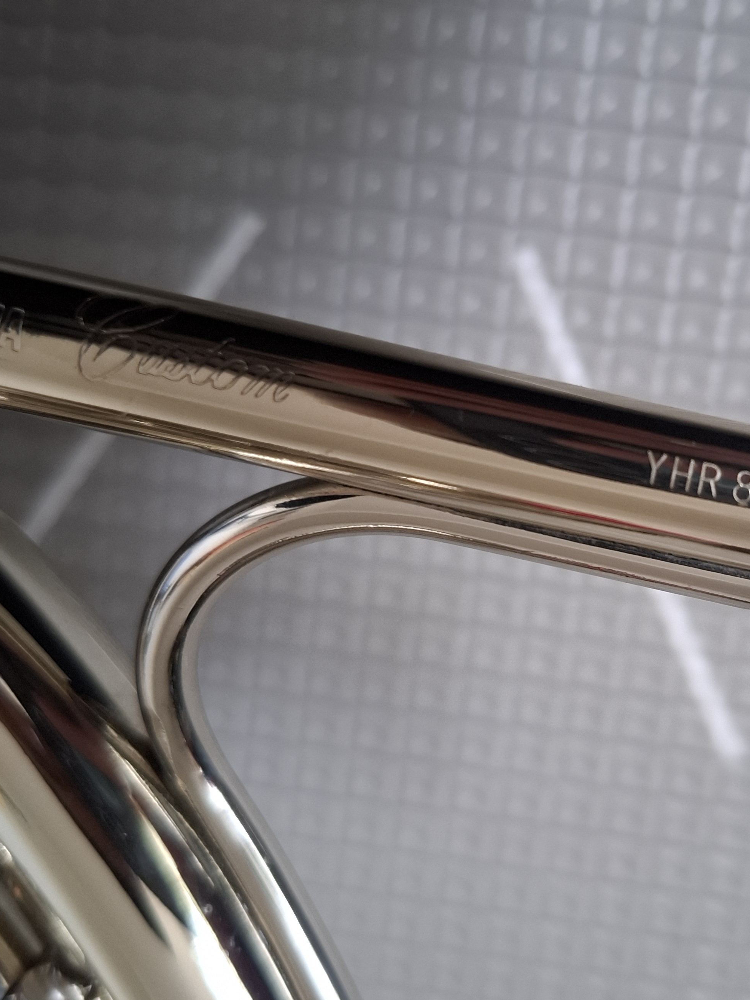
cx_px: 540
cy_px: 541
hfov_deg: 38.9
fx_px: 1040
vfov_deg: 51.3
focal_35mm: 36
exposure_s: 1/33
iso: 250
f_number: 1.8
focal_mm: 5.54
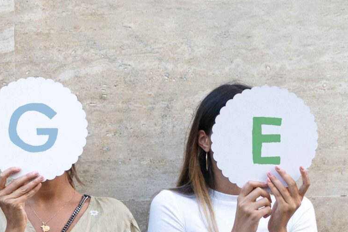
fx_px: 2088
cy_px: 318
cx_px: -204
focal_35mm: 216
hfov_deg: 9.2
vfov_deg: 6.3
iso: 640
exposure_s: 1/250
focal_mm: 63
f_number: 4
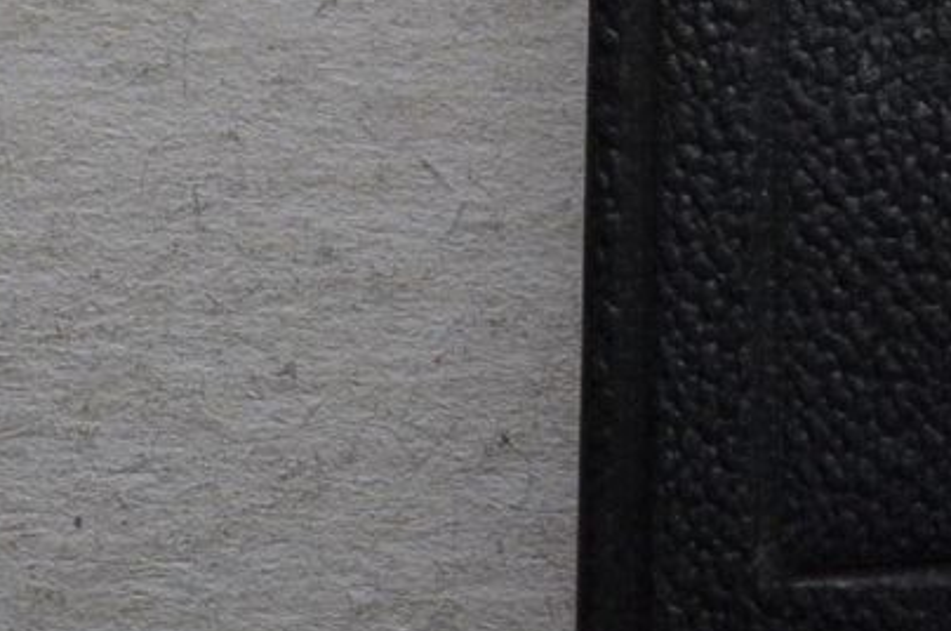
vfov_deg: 7.4
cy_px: -534
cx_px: 1335
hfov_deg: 11.2
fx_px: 4695
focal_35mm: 178
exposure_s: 1/250
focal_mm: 30
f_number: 14
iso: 400
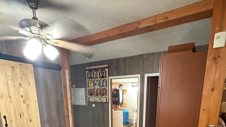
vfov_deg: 41.2
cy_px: 129
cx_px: 125
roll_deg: +0.4
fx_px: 144
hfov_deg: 76.1
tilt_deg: -12.2
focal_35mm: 24
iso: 1000
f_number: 2.2
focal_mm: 2.22
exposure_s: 1/60
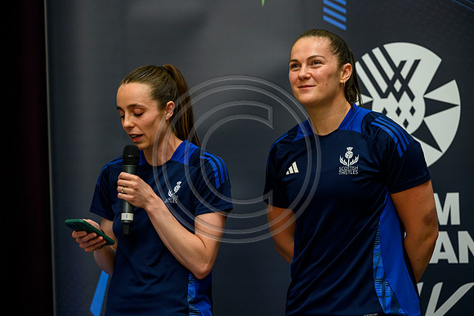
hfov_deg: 17.8
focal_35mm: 115
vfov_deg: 11.9
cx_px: 237
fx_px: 1514
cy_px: 158
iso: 4000
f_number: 3.5
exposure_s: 1/400
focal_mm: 115
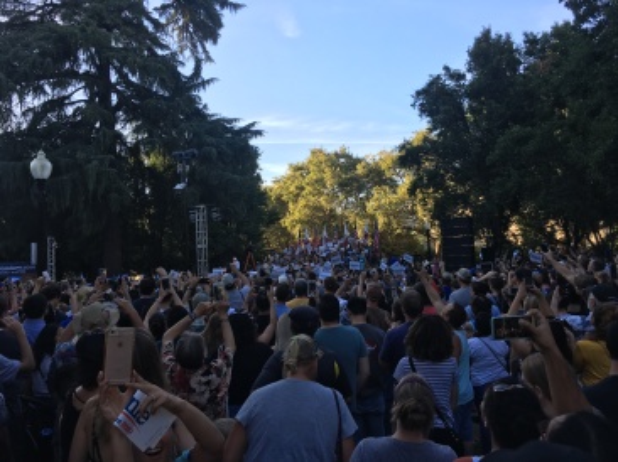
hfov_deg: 61.7
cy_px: 231
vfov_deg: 48.2
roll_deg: +1.9
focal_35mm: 29
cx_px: 309
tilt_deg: +6.2
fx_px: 517
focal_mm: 4.15
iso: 25
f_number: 2.2
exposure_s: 1/342
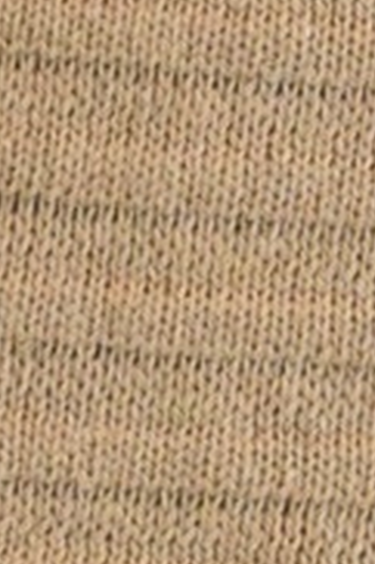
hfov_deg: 3.2
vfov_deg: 4.7
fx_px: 6731
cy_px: -657
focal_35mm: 430
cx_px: 533
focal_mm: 48
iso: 1600
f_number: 13
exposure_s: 1/60
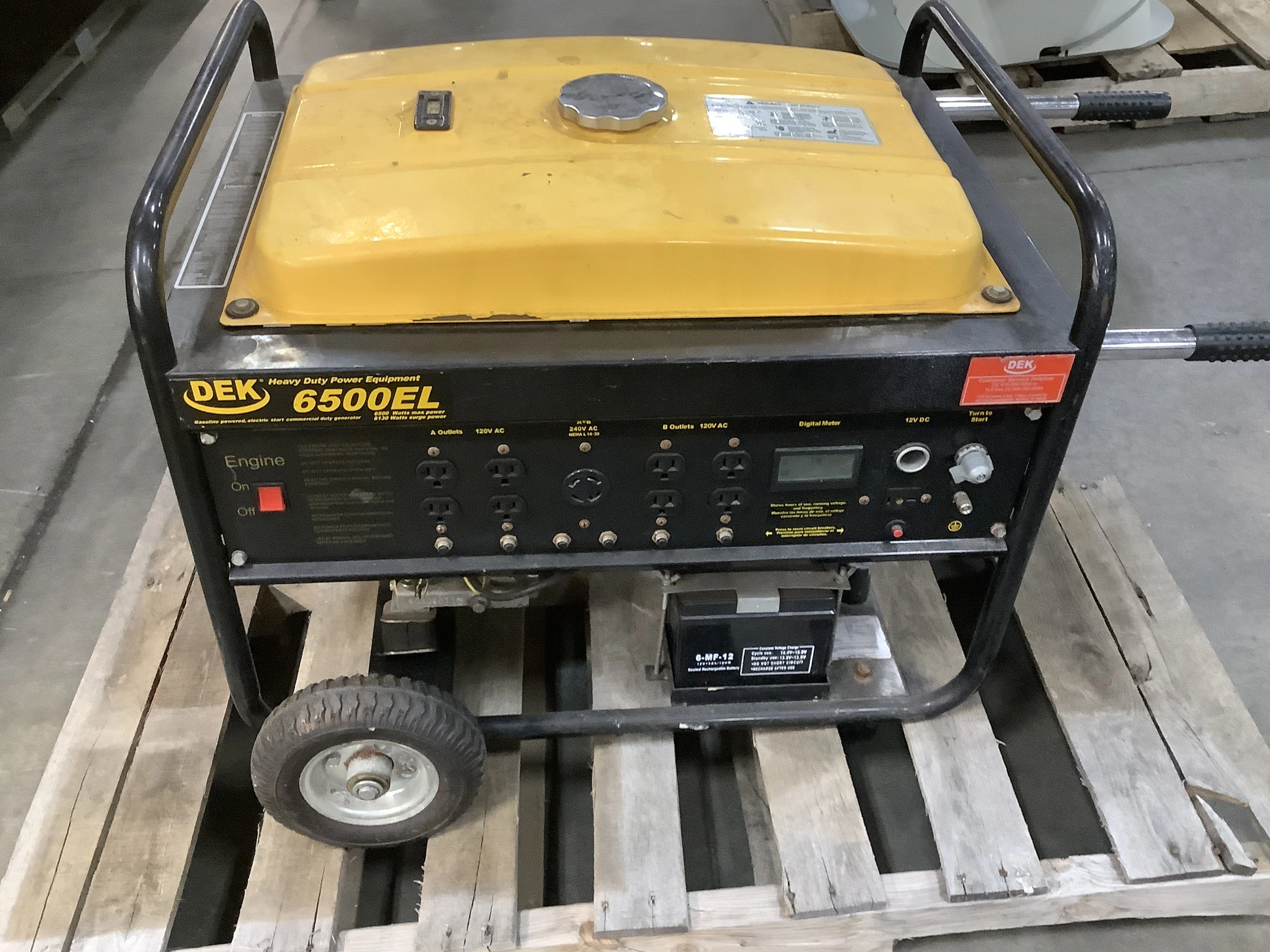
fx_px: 1174
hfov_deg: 56.8
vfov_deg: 44.2
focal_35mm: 32
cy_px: 468
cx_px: 625
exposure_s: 1/40
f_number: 2.4
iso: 320
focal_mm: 3.3
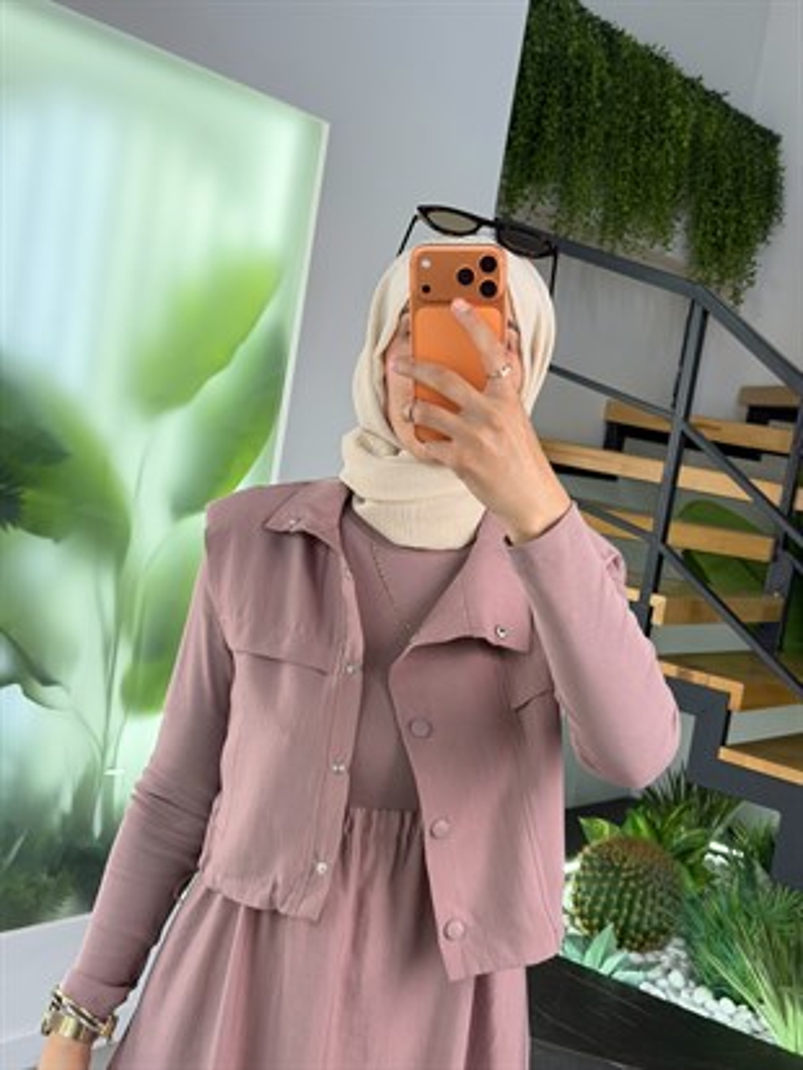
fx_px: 1484
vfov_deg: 39.6
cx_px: 402
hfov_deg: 30.3
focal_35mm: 48
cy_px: 535
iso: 80
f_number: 1.78
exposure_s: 1/177
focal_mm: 6.76
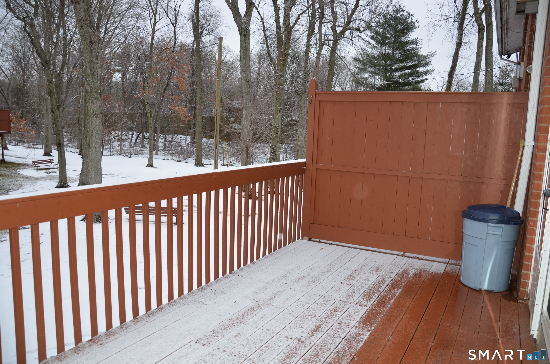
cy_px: 182
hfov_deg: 67.5
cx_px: 275
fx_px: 412
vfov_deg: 47.7
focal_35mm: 27
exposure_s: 1/250
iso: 200
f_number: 3.5
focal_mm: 18
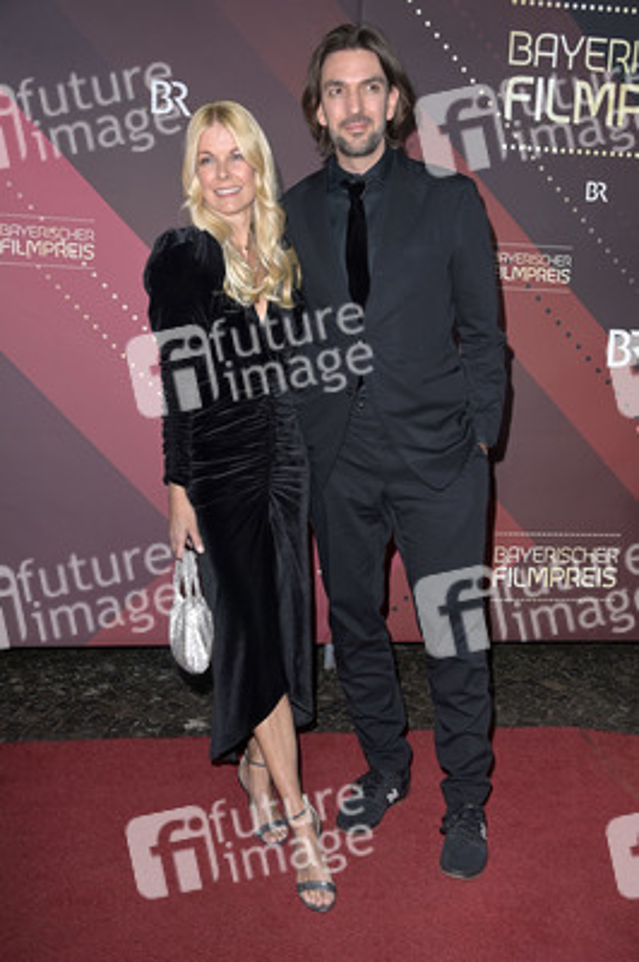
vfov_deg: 50.7
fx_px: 1013
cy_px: 481
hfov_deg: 35.0
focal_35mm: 38
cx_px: 320
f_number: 5.6
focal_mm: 38
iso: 640
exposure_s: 1/250
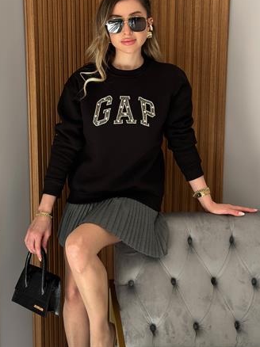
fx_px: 571
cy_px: 143
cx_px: 111
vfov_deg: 33.7
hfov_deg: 25.6
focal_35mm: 57
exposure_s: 1/208
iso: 80
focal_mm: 6.86
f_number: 1.78
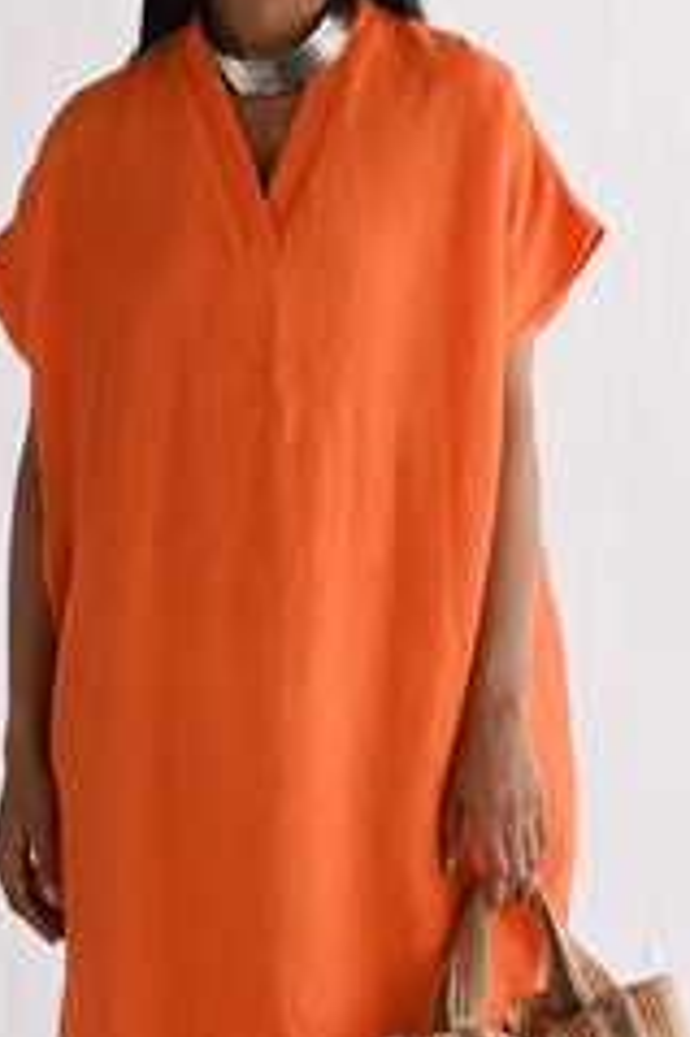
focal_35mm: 99
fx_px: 2850
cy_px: 748
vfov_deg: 20.5
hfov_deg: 13.8
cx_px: 286
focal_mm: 30.5
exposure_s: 1/250
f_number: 5
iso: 1000
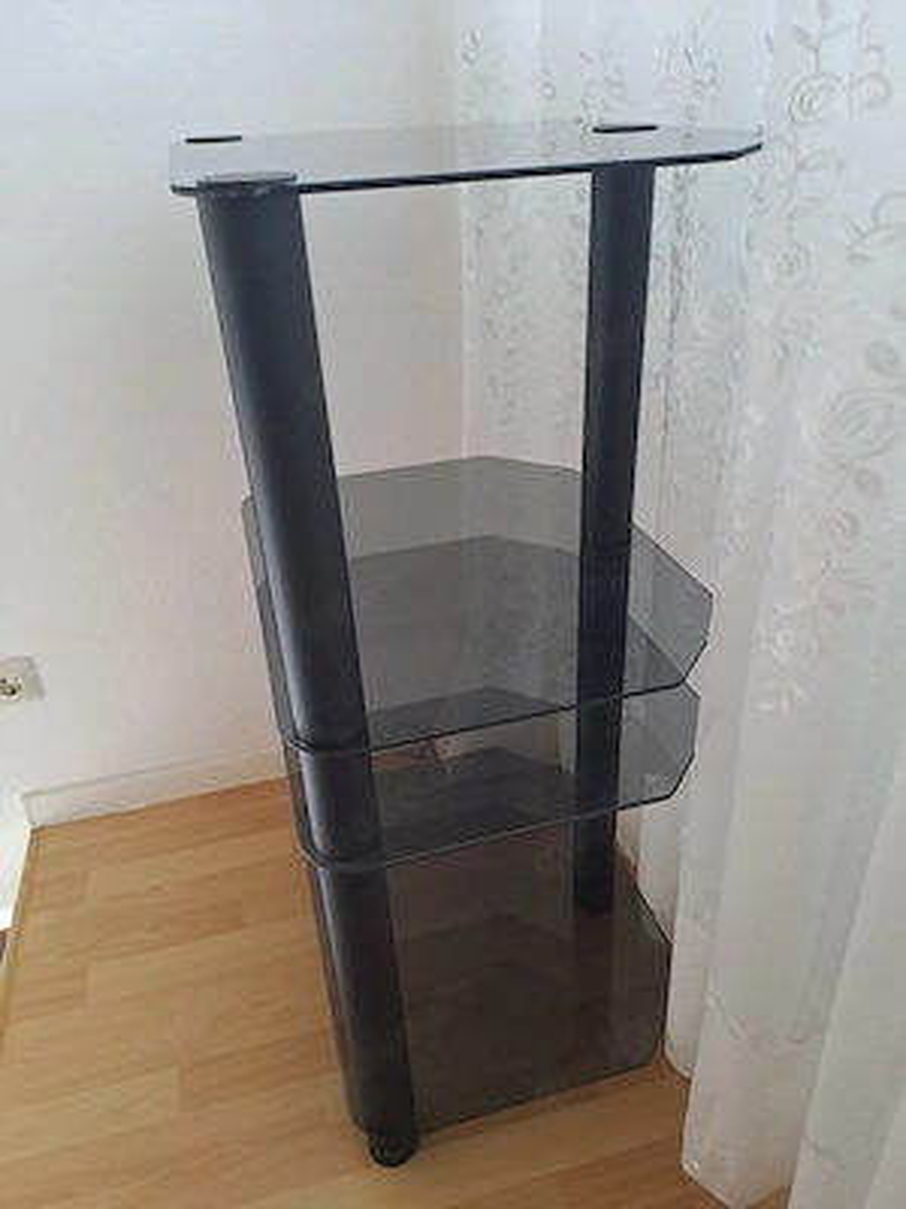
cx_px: 453
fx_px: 872
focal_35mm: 25
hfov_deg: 54.9
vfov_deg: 69.4
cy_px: 604
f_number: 1.8
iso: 400
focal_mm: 4.65
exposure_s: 1/33
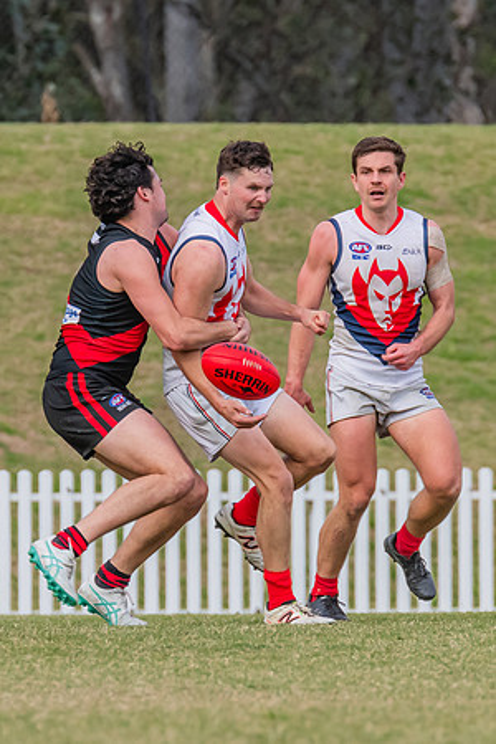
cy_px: 349
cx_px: 231
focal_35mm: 1091
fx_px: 22545
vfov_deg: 1.9
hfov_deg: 1.3
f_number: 8
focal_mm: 420
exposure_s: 1/1250
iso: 800
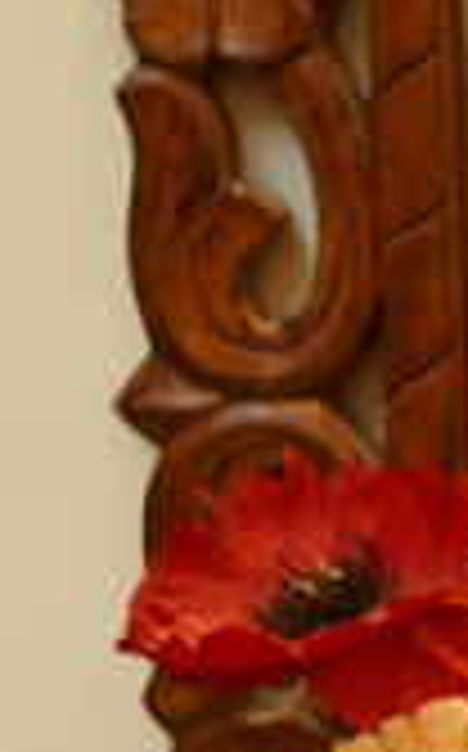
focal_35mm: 257
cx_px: 1652
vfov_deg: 8.1
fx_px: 5258
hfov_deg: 4.8
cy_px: 928
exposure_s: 1/125
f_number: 2
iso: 160
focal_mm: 35
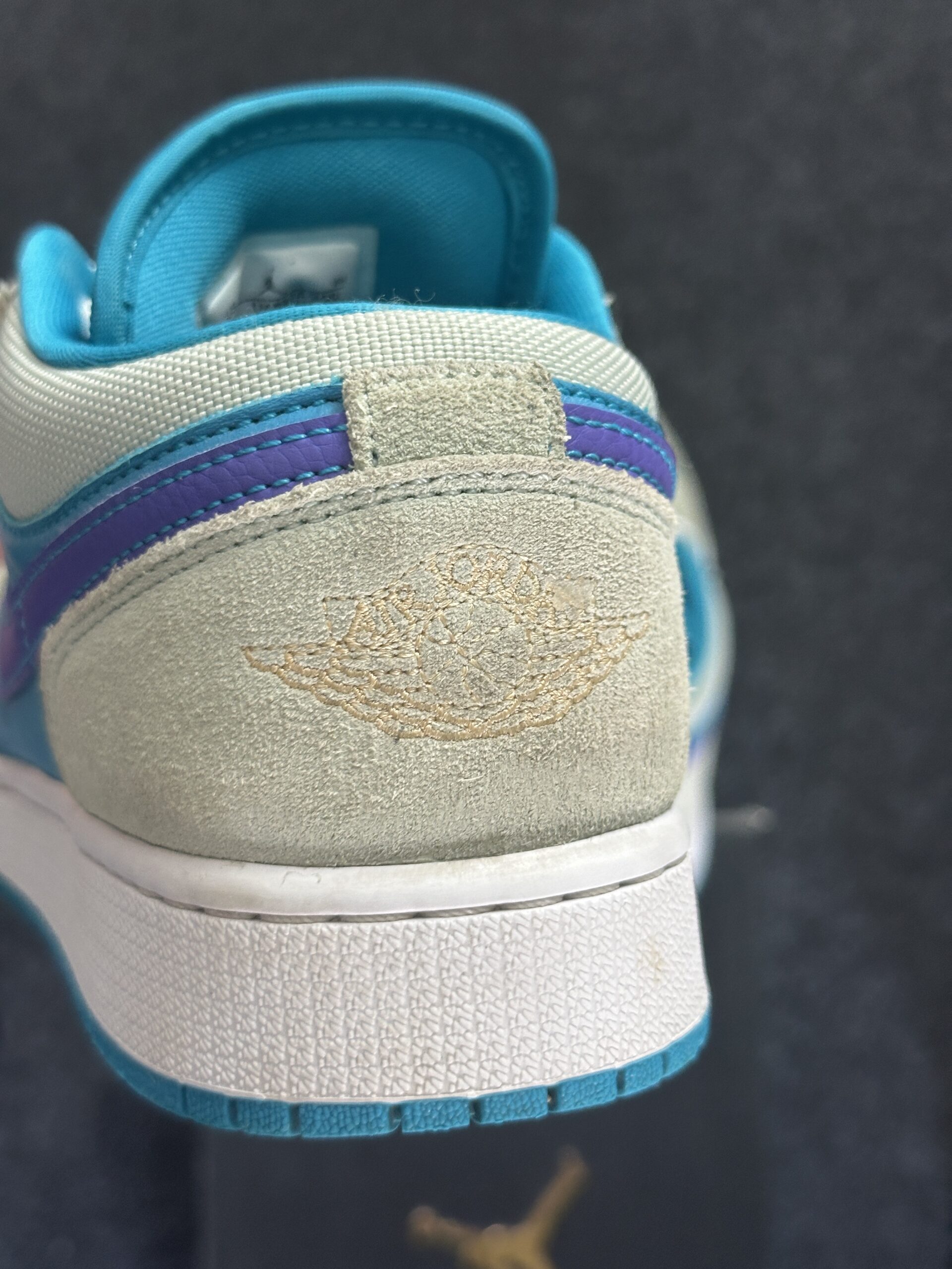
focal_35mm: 48
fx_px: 1760
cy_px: 634
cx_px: 476
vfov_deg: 39.7
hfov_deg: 30.3
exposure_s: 1/50
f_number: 1.78
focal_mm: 6.86
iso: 160
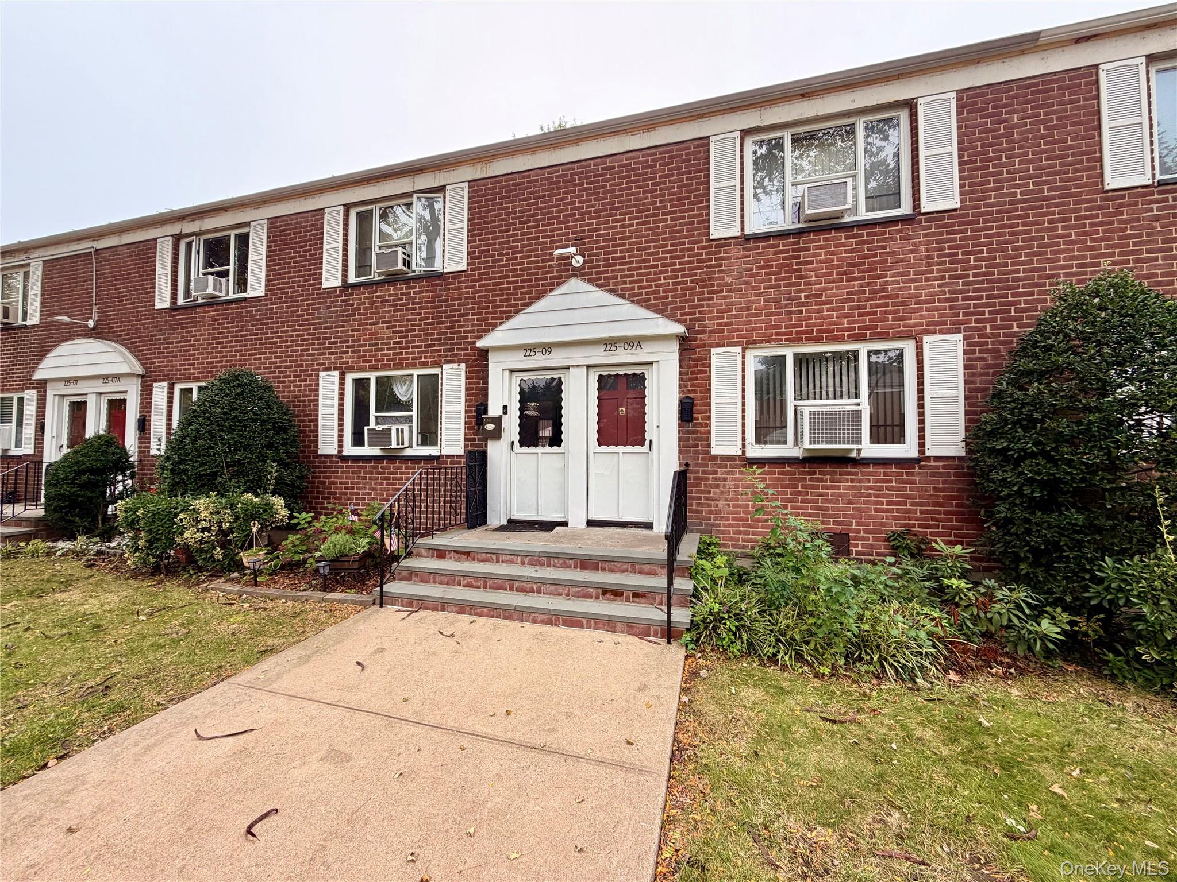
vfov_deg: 85.7
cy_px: 441
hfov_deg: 102.1
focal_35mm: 14
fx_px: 476
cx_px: 588
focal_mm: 2.22
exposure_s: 1/230
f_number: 2.2
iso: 40
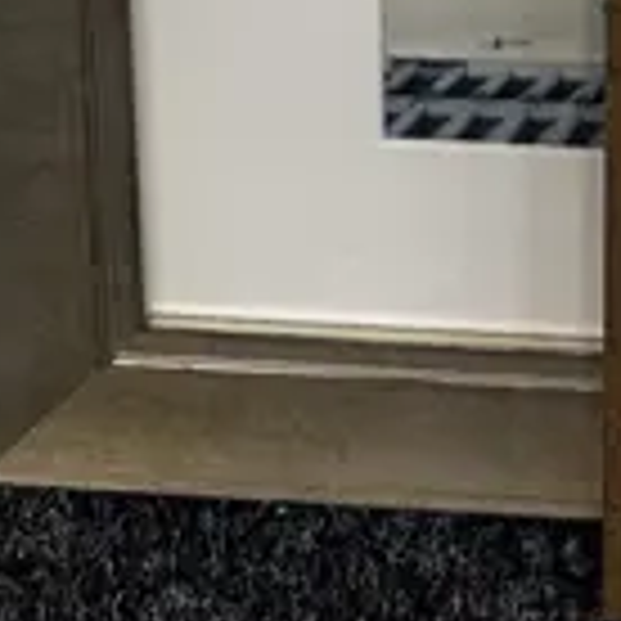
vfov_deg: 8.5
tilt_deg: -39.2
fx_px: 3187
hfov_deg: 11.1
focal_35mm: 157
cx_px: 522
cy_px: -1480
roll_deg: +0.6
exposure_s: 1/100
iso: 160
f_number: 1.78
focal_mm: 6.86
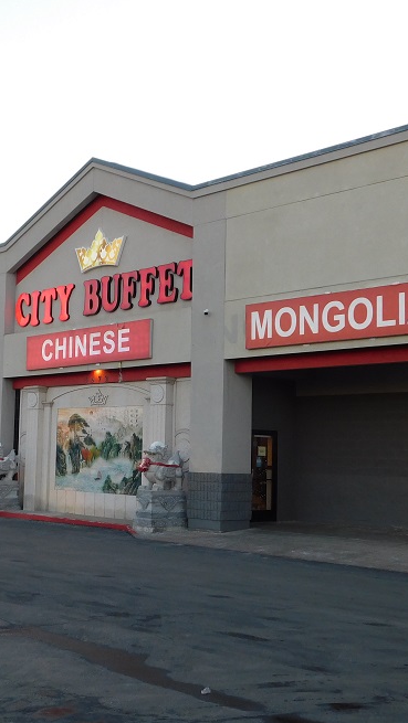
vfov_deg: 44.6
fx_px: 884
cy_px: 372
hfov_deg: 25.7
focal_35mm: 46
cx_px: 101
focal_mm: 5.3
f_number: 3.2
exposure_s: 1/160
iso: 125
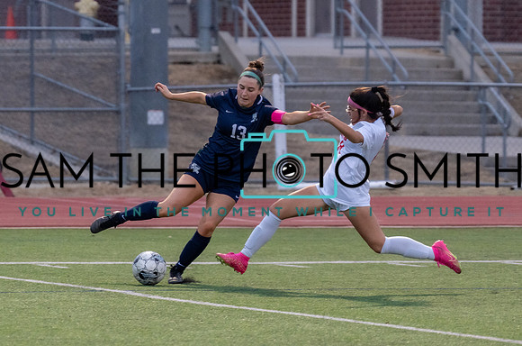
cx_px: 246
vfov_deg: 4.4
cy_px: 132
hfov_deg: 6.6
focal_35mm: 313
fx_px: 4532
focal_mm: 172
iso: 2500
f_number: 4
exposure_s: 1/1000
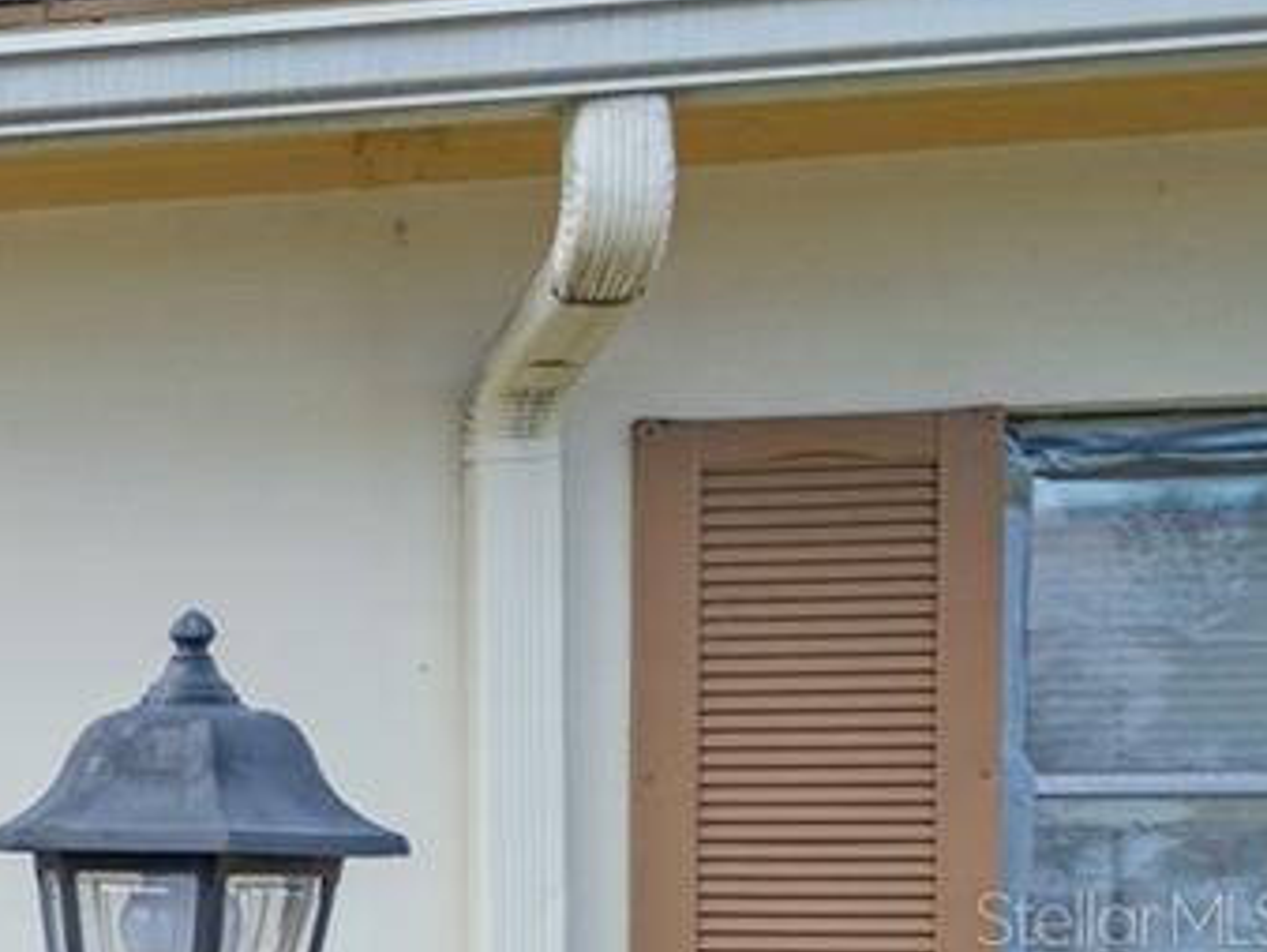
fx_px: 3333
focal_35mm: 91
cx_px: -1691
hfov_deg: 14.7
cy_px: 918
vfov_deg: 16.0
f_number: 7.1
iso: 200
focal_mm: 20
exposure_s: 1/160
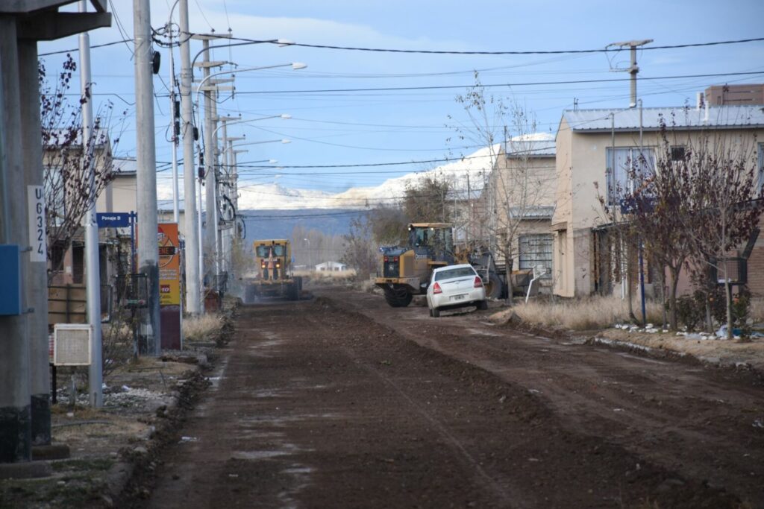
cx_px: 382
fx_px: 4457
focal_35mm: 210
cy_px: 254
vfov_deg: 6.5
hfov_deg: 9.8
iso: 320
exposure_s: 1/400
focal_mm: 140
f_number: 5.6
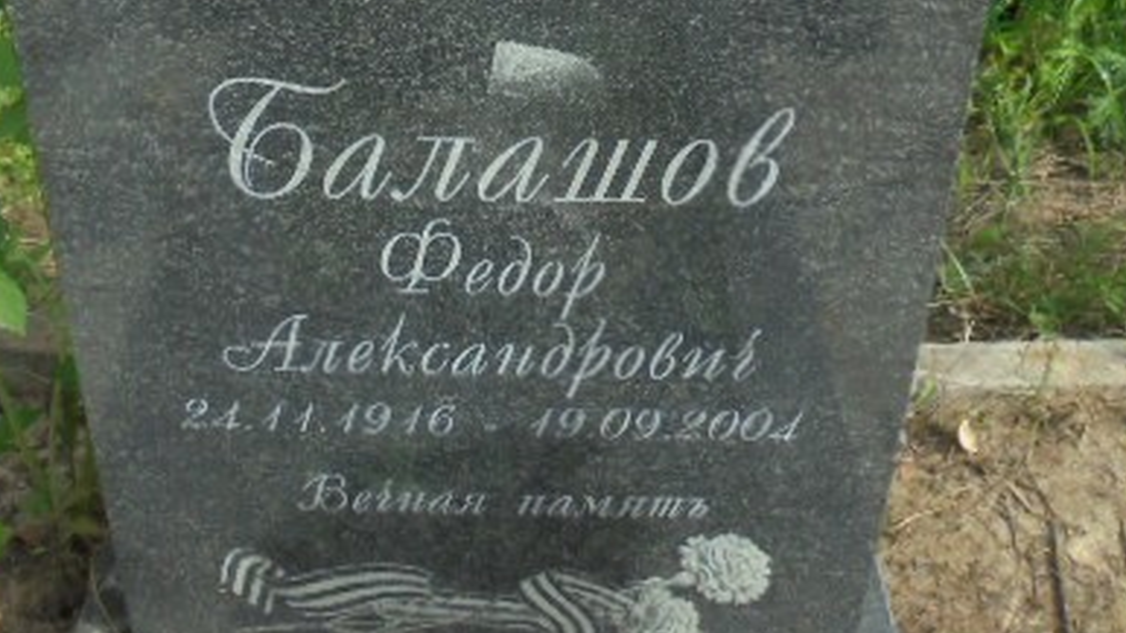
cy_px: -3
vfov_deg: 24.3
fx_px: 1403
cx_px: 470
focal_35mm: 47
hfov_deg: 43.6
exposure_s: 1/250
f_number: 3.5
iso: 100
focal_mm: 4.6
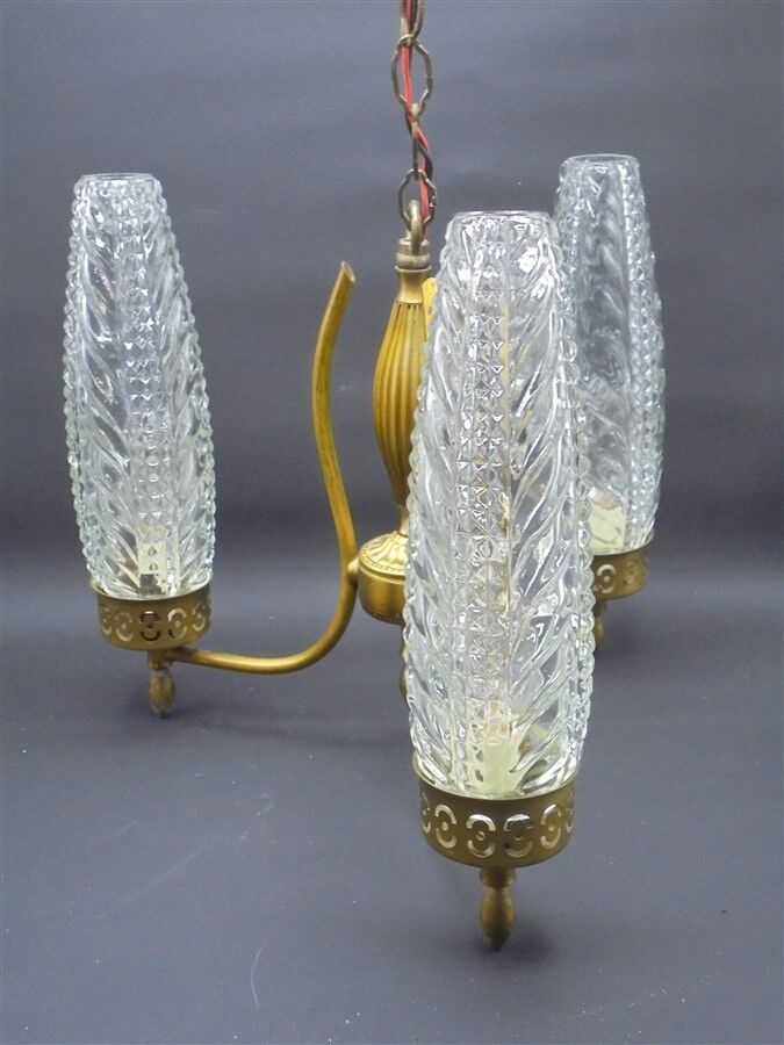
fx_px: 1148
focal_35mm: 38
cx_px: 392
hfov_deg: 37.7
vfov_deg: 49.0
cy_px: 522
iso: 400
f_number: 4.2
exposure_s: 1/30
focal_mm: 6.9
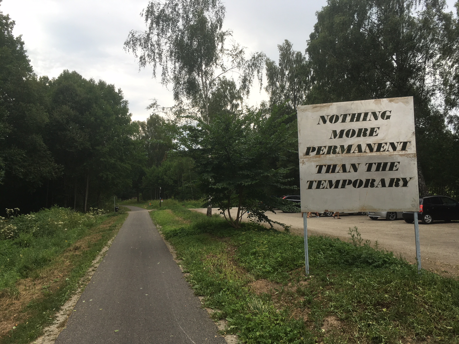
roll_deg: +1.3
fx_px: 385
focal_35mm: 29
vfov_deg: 48.2
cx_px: 230
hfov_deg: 61.7
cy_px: 172
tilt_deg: +5.4
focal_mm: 4.15
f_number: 2.2
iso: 25
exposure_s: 1/223
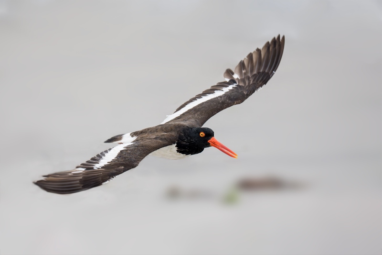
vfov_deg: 2.9
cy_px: 128
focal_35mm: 475
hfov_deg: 4.3
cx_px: 191
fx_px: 5039
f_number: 4.5
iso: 1600
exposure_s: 1/3200
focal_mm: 317
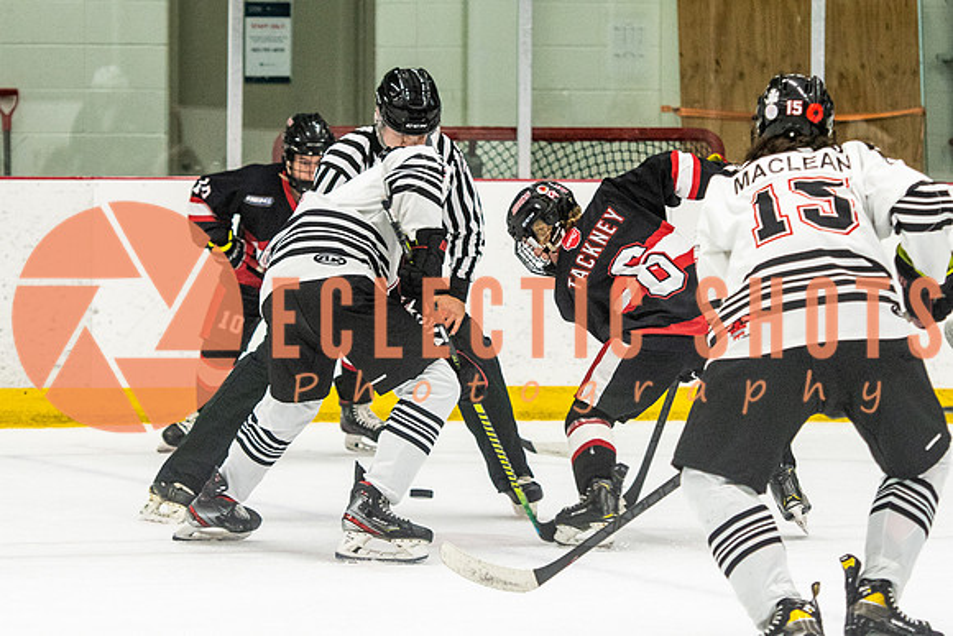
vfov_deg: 5.4
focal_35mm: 253
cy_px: 158
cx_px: 477
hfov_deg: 8.1
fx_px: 6701
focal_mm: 112
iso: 1400
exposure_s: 1/400
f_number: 2.8
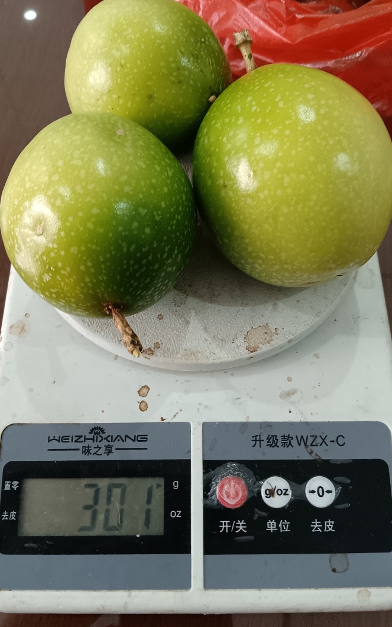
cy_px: 313
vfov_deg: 59.6
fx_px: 547
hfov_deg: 39.4
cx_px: 202
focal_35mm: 32
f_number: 1.8
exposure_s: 1/25
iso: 1497
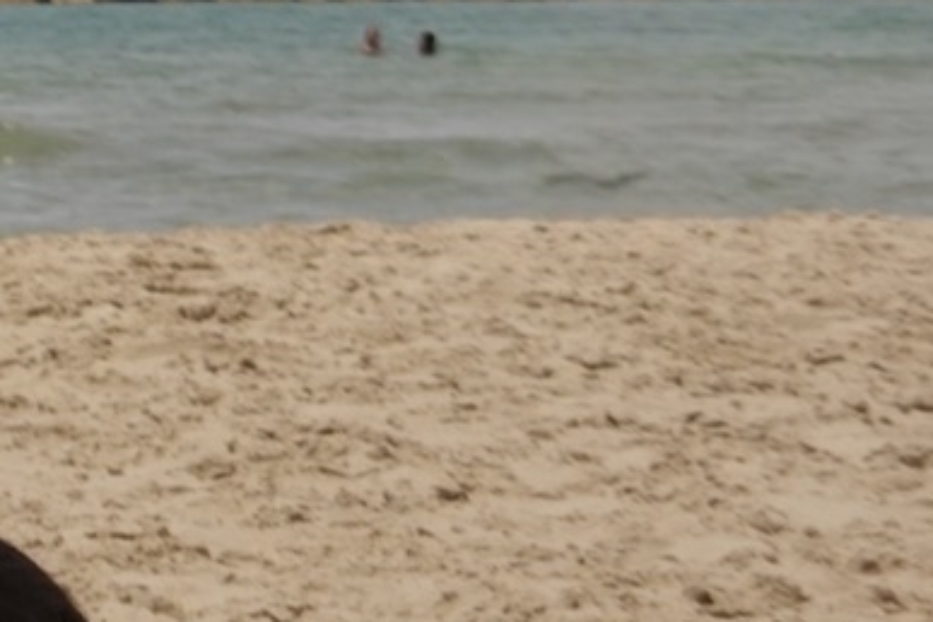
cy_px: 542
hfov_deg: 10.2
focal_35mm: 190
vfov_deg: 7.2
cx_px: -752
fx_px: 4924
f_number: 4
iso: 125
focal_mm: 16.5
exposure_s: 1/250
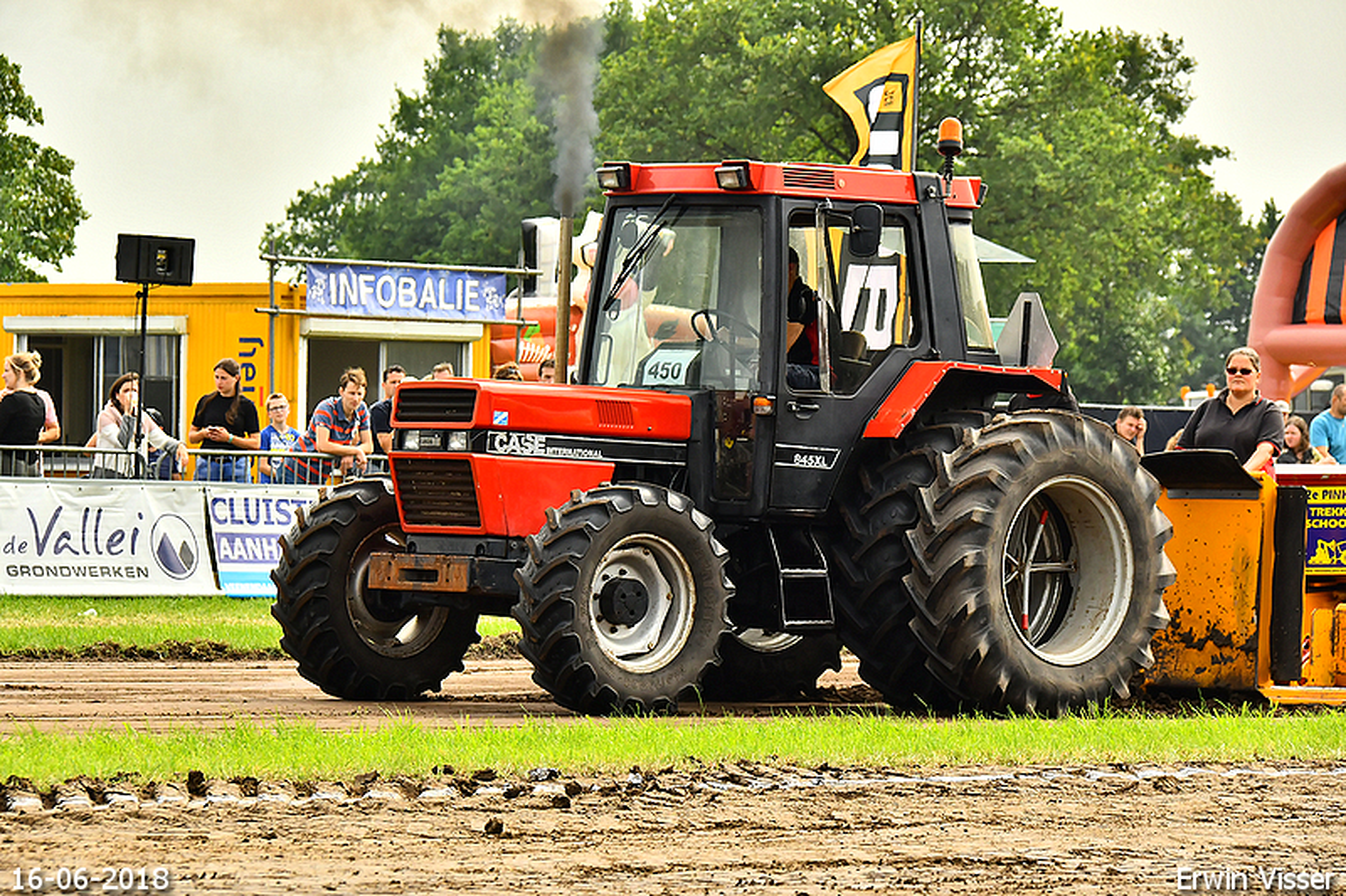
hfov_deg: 10.2
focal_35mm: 202
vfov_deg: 6.8
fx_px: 7569
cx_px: 673
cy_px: 448
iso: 500
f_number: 9
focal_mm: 135
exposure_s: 1/1000
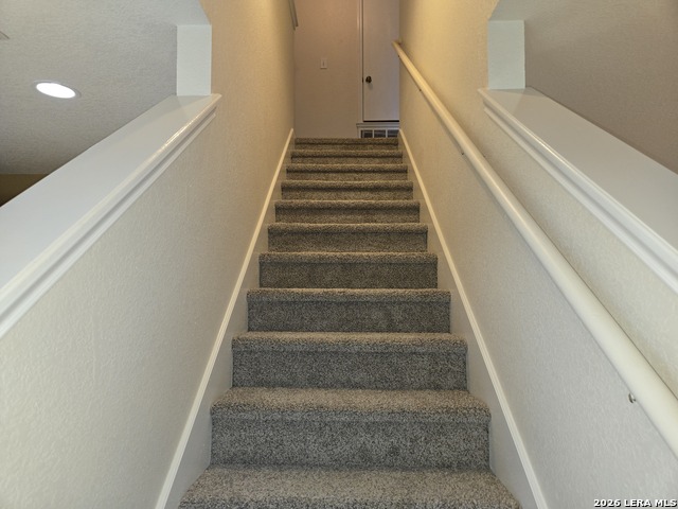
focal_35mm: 23
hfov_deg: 73.9
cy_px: 254
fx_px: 450
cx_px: 339
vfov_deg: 58.9
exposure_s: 1/30
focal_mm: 5.4
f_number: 1.8
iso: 100
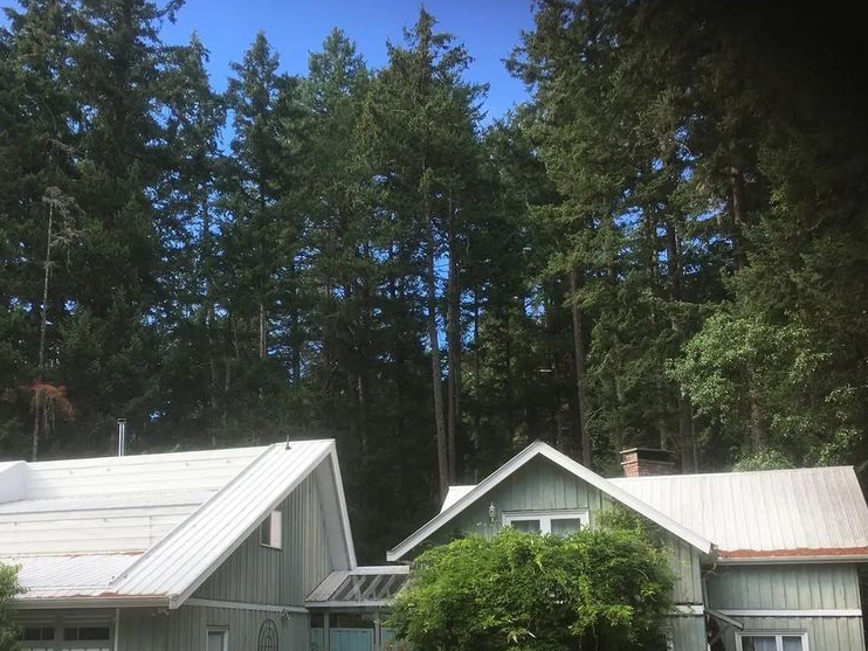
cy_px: 435
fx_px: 1003
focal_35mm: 40
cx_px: 349
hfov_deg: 46.5
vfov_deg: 35.6
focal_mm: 4.15
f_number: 2.2
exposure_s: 1/337
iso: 25
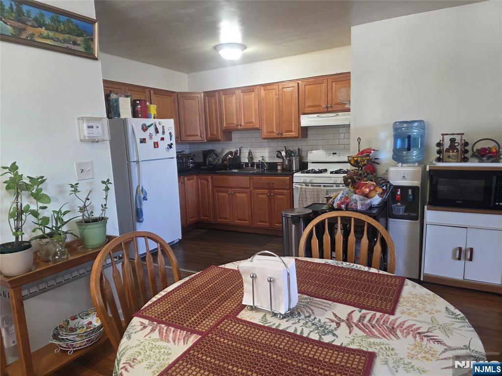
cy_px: 188
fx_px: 334
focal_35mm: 23
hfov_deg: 73.9
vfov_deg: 58.9
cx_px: 251
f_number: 1.7
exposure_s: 1/120
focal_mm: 6.3
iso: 400
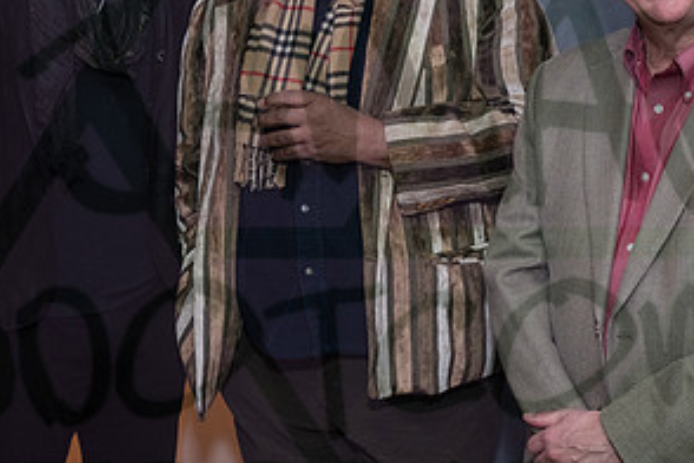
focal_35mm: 69
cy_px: 93
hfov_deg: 29.2
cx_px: 274
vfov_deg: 19.5
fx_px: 1330
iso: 2000
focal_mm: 35
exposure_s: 1/200
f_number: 4
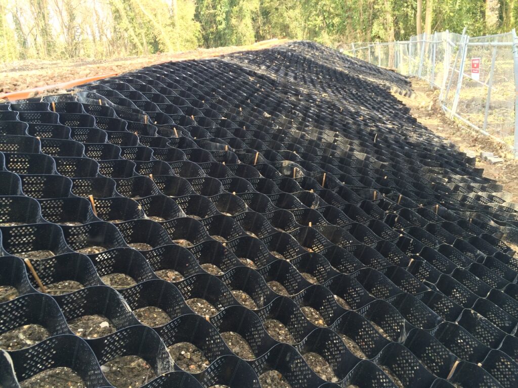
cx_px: 259
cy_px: 194
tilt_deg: -21.8
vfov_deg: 48.2
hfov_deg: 61.7
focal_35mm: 29
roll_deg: +7.6
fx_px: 434
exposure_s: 1/100
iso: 50
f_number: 2.2
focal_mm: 4.15
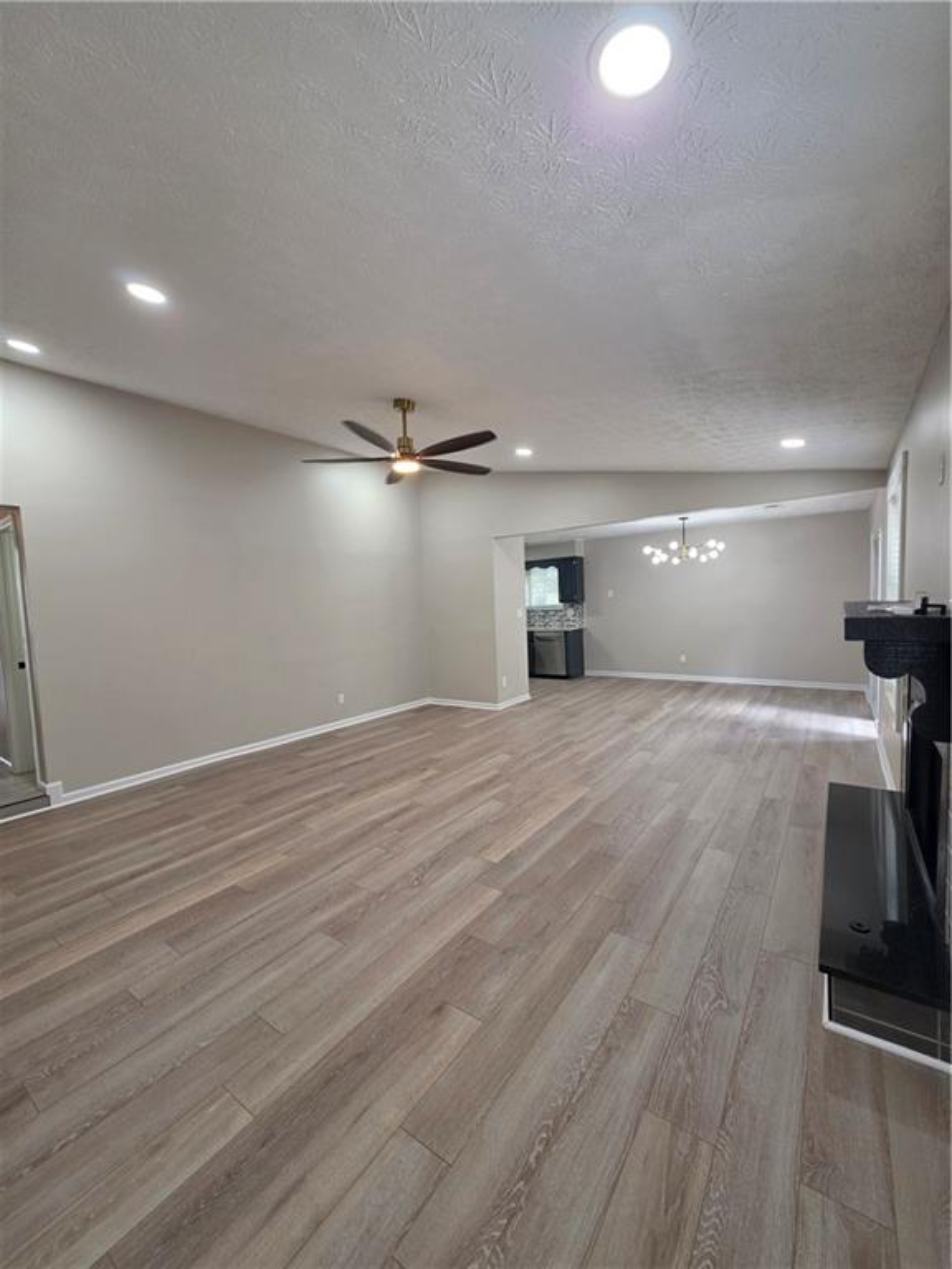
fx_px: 477
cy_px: 634
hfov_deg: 89.9
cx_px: 476
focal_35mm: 13
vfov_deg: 106.2
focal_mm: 2.2
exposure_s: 1/120
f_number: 1.9
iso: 250
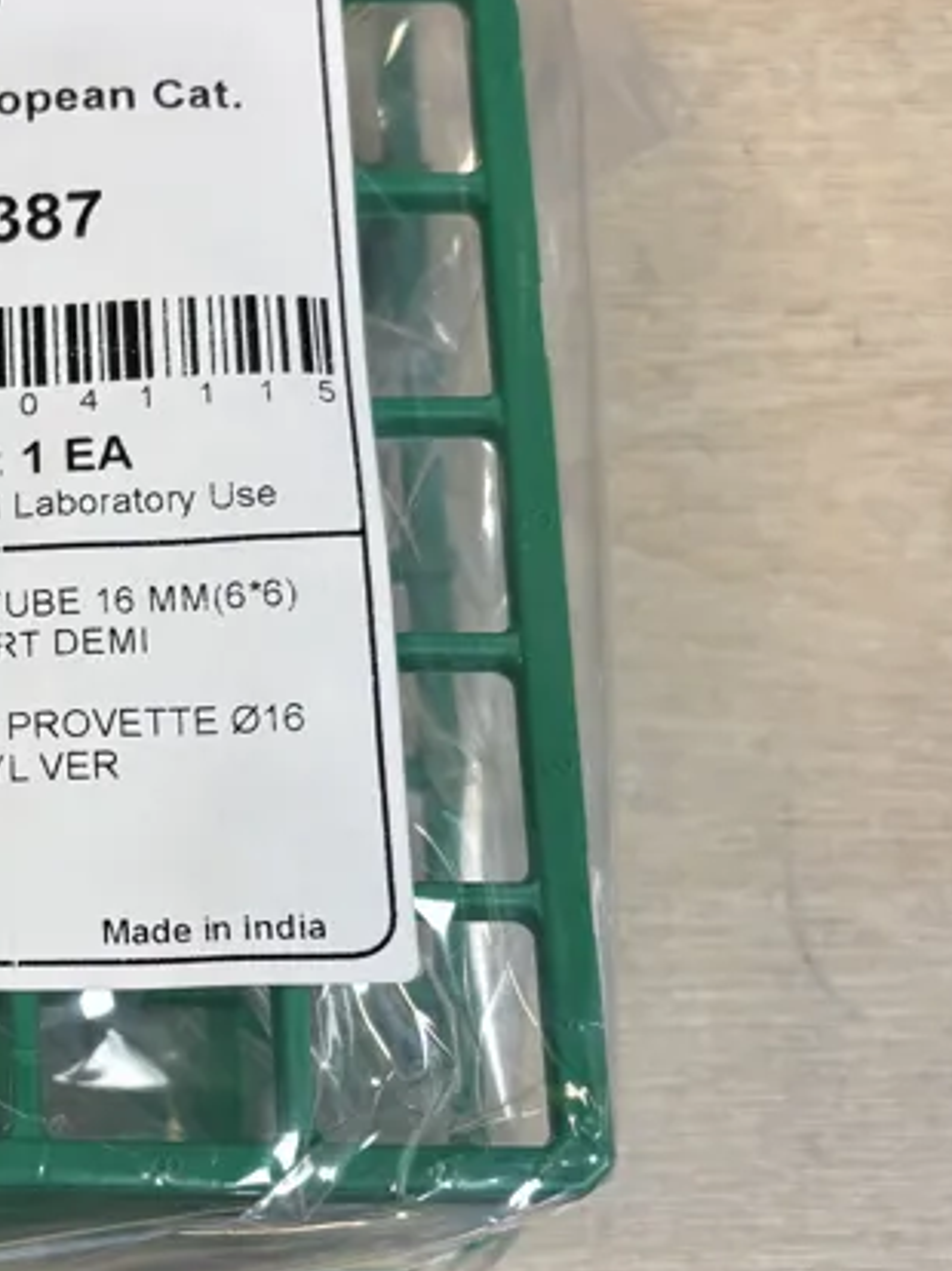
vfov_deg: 28.9
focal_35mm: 67
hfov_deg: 20.7
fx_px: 2459
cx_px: -132
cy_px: 791
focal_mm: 5.96
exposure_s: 1/100
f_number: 1.6
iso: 64
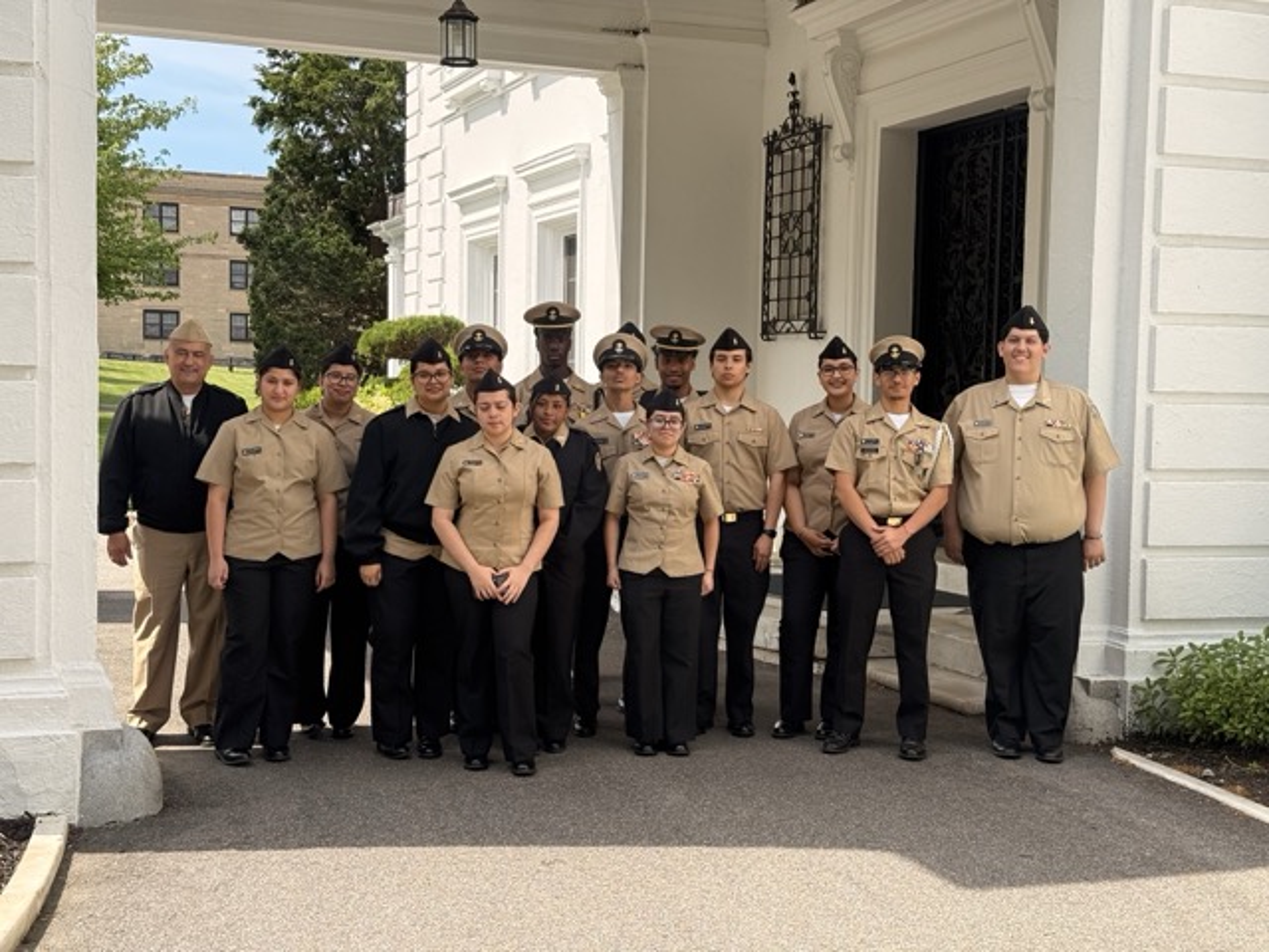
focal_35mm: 48
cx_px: 634
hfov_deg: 39.7
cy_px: 476
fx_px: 1760
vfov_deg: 30.3
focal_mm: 6.76
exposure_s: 1/1838
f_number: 1.78
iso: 100
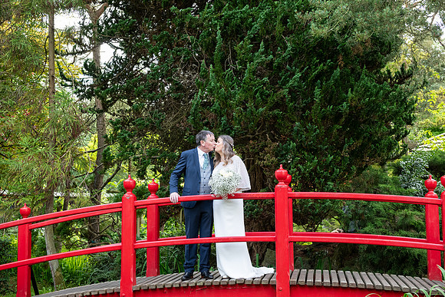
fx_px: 643
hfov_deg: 38.2
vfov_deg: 26.0
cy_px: 148
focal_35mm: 52
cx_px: 222
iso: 640
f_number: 5.6
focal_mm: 52
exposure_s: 1/250
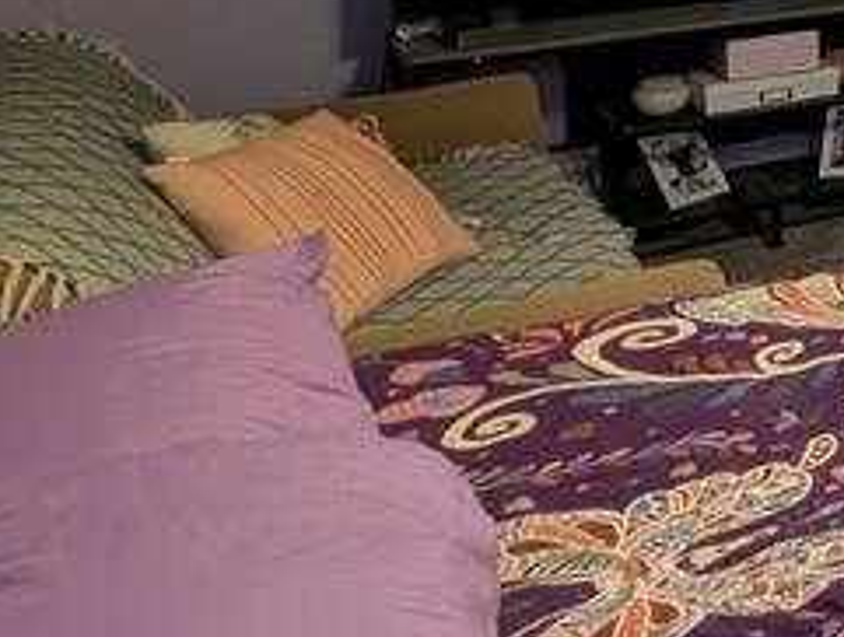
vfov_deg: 22.9
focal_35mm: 55
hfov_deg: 20.0
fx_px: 1344
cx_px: 1641
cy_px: -252
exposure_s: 1/8.24
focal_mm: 1.95
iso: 43
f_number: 2.2
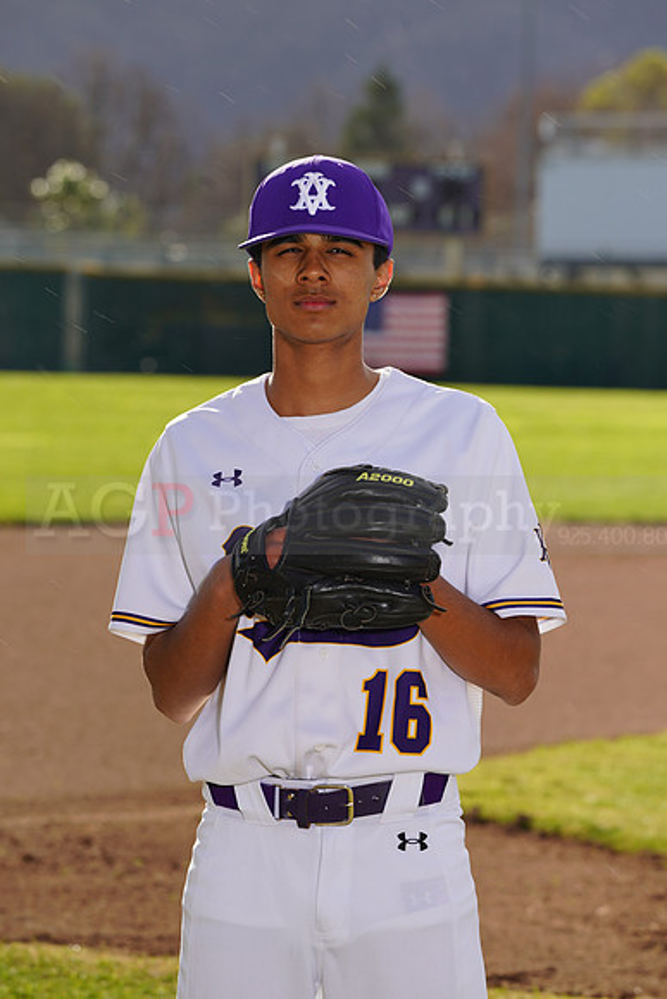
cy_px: 500
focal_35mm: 203
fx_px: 5638
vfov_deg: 10.1
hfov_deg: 6.8
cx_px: 334
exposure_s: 1/200
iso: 100
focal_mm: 203
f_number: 9
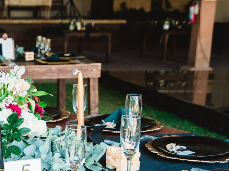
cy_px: 143
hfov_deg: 22.4
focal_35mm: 84
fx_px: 555
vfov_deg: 17.4
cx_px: 0
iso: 100
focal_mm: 28
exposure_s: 1/60
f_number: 3.5
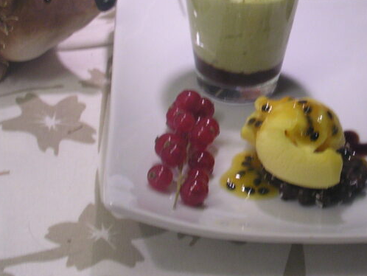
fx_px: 1177
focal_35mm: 111
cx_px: 357
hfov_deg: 17.4
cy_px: 74
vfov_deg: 13.3
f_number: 3.2
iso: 100
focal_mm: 8.2
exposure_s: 1/30.8
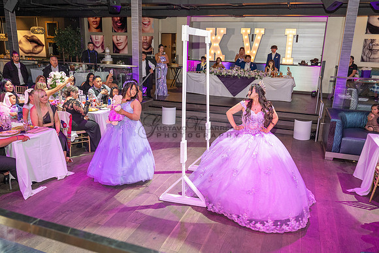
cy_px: 126
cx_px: 190
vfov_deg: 45.0
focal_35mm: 29
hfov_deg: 63.6
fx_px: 305
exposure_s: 1/125
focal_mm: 29
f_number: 3.5
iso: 1000
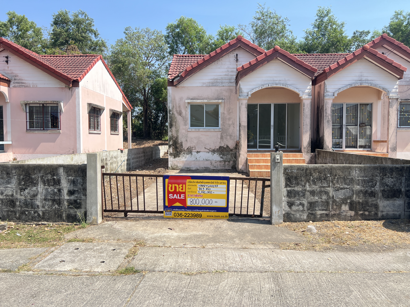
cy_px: 154
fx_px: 308
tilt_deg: -2.5
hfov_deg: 67.3
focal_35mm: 26
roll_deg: -0.6
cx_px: 205
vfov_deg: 53.1
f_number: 1.5
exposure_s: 1/2083
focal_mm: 5.7
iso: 50
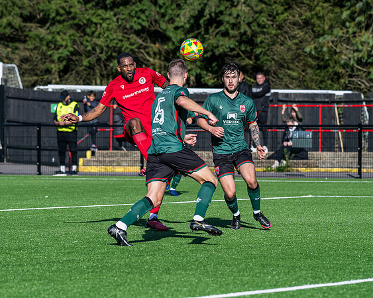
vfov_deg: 5.5
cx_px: 134
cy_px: 249
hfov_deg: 6.9
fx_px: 3074
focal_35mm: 279
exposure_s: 1/3200
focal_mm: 135
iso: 200
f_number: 4
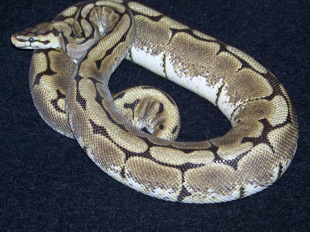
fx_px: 1433
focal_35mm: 160
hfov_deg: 12.3
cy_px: 116
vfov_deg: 9.3
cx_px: 155
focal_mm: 25.7
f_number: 3.6
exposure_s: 1/40
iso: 200
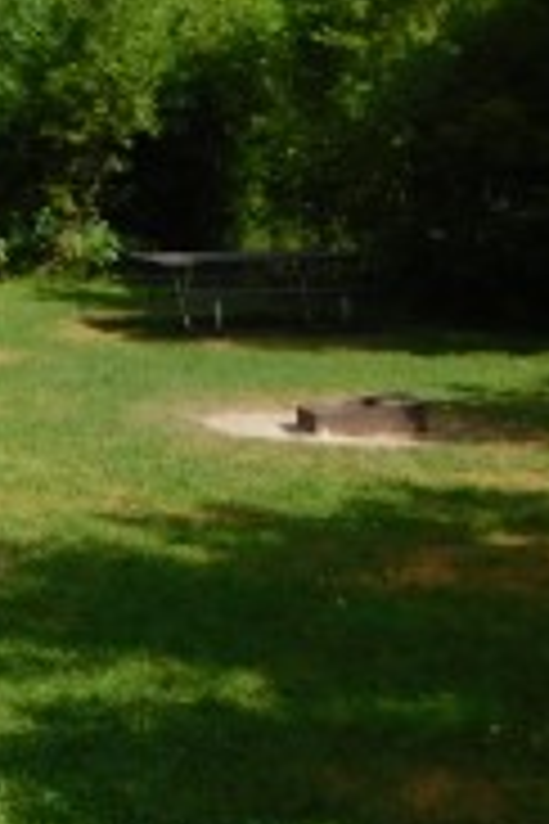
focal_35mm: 67
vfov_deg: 30.0
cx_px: 97
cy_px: 498
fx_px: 1533
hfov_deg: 20.1
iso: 125
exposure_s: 1/400
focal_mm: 4
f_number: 6
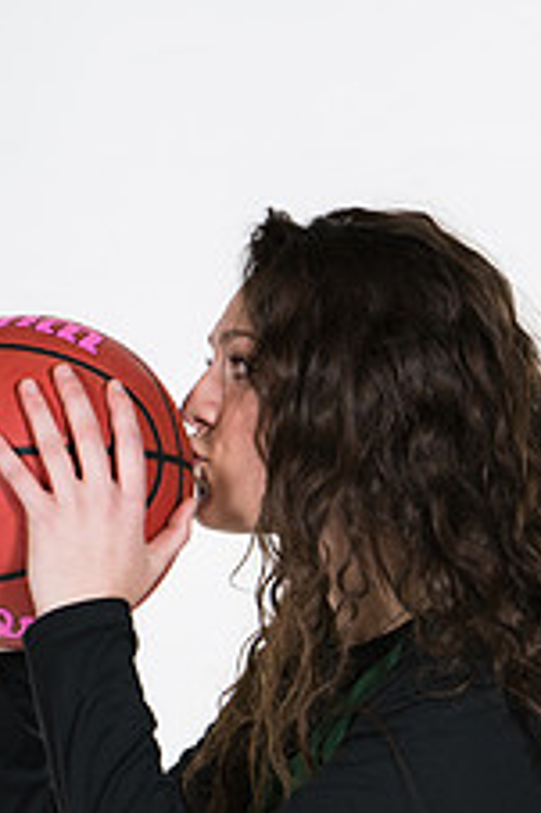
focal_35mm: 401
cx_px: 265
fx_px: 9052
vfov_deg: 5.1
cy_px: 573
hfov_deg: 3.4
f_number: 6.3
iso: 200
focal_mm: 135
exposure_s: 1/160
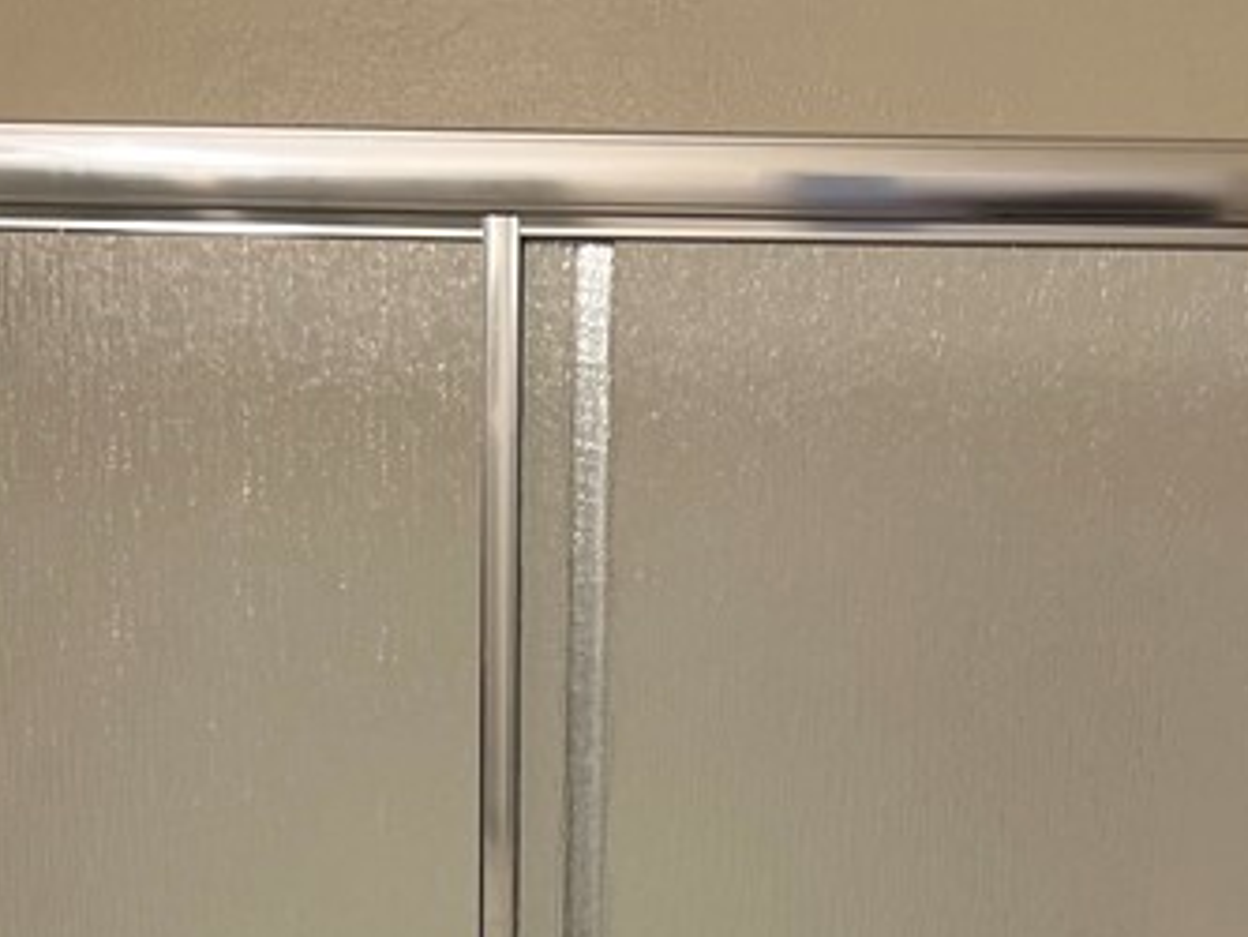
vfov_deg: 17.3
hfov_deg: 24.4
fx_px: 2885
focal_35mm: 80
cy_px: 1226
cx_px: 735
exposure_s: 1/120
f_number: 1.5
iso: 64
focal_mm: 5.7
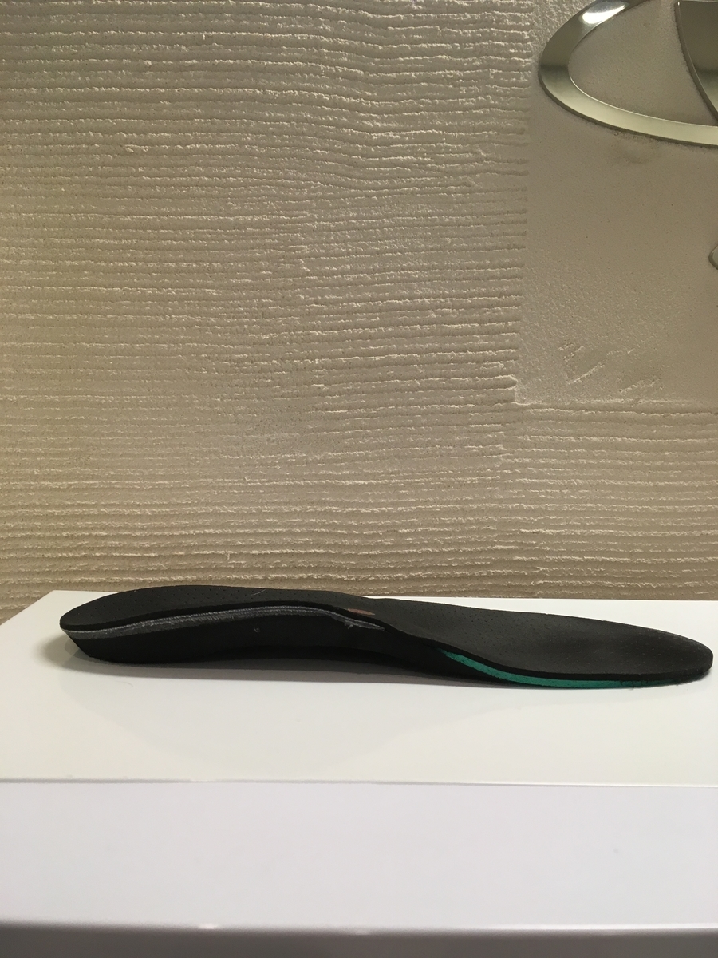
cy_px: 479
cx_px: 359
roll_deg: -1.6
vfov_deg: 61.7
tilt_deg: -4.8
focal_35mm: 29
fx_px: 802
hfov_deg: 48.2
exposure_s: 1/33
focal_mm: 4.15
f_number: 2.2
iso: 40
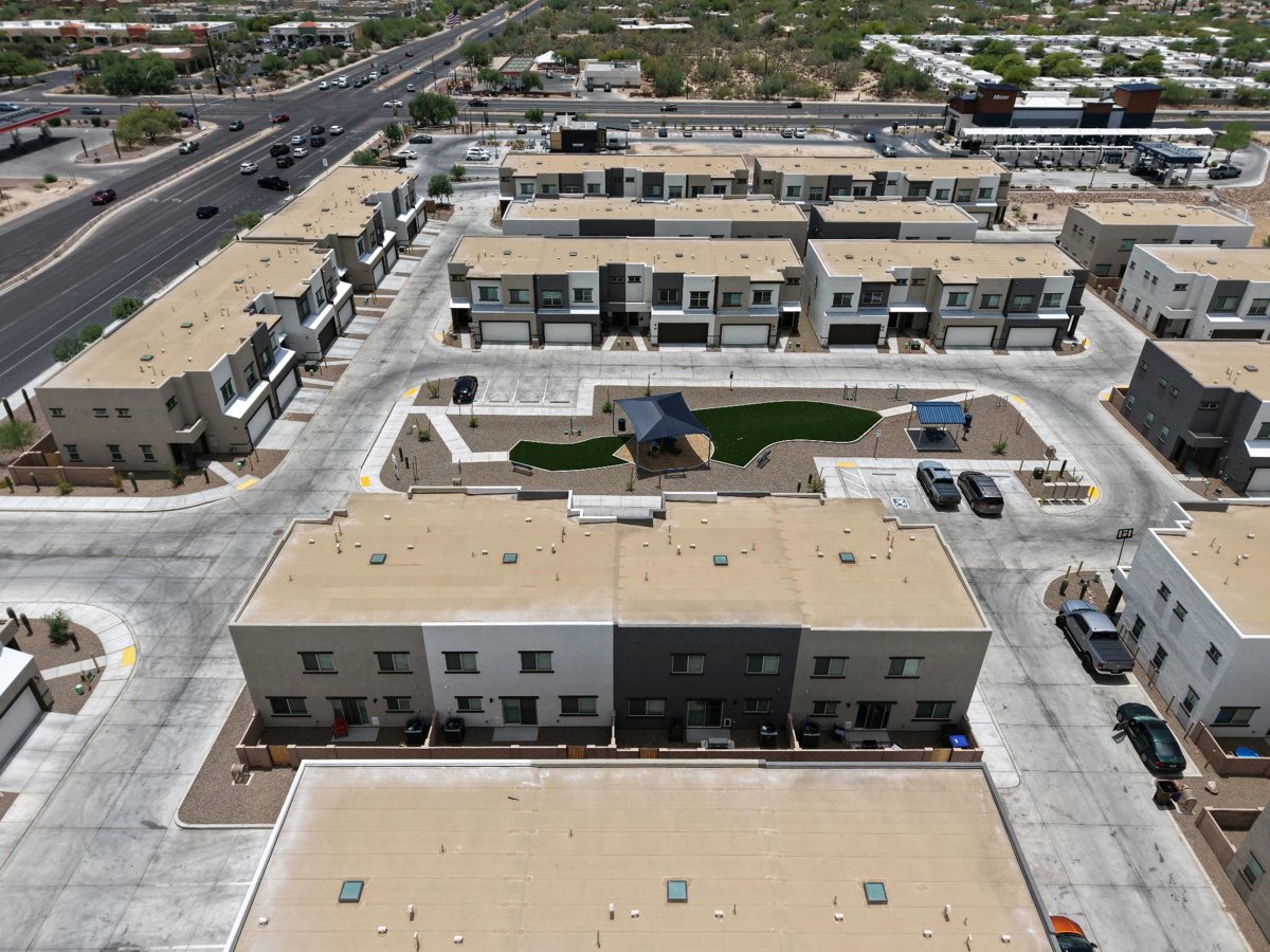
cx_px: 635
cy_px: 476
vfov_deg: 56.8
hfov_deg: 71.6
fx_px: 881
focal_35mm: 24
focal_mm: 8.67
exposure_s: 1/5000
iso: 100
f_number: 1.8
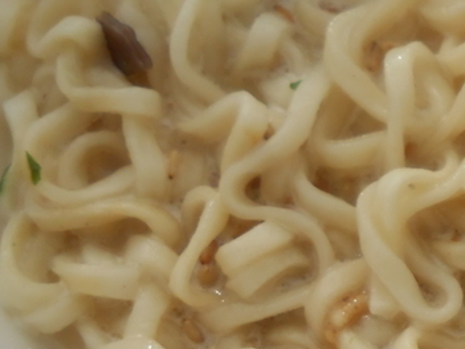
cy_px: 84
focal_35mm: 89
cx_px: 628
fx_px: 1195
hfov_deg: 20.0
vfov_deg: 16.5
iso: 80
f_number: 3.5
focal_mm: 4.6
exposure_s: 1/400
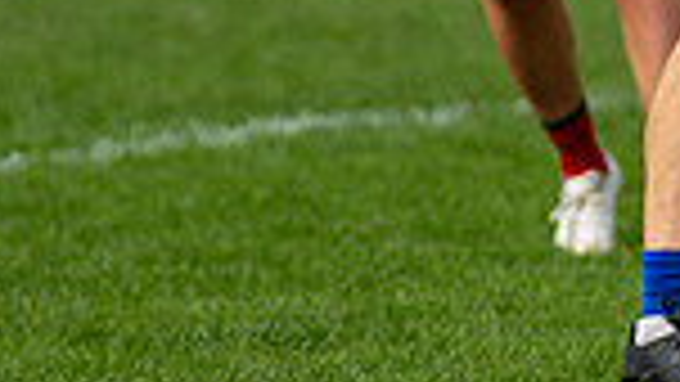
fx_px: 22831
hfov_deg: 1.7
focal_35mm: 1266
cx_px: 1058
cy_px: -243
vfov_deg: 1.0
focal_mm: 210
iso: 320
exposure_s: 1/5000
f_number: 2.8
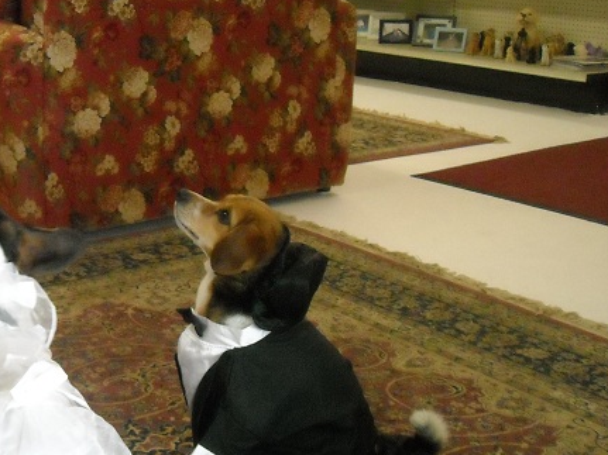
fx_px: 1141
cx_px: 65
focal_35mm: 65
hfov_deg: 28.7
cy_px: 317
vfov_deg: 22.4
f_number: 2.8
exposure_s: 1/76
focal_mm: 5.7
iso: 800
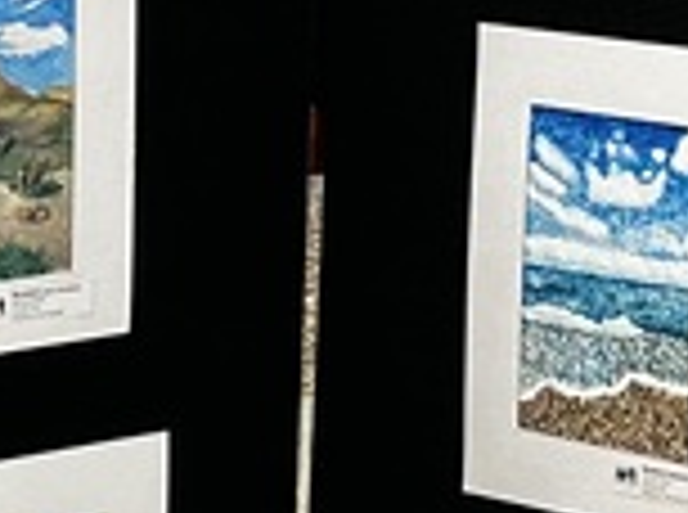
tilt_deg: -6.8
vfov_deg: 9.2
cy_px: 112
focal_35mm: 161
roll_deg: -4.5
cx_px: 1192
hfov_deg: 11.5
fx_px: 3192
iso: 160
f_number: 1.78
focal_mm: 6.86
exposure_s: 1/60
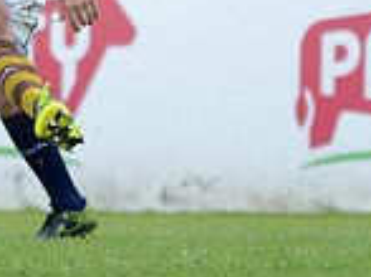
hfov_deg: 1.2
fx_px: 17091
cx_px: 91
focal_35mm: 1596
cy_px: -193
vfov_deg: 0.9
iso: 800
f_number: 4
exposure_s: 1/800
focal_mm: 420
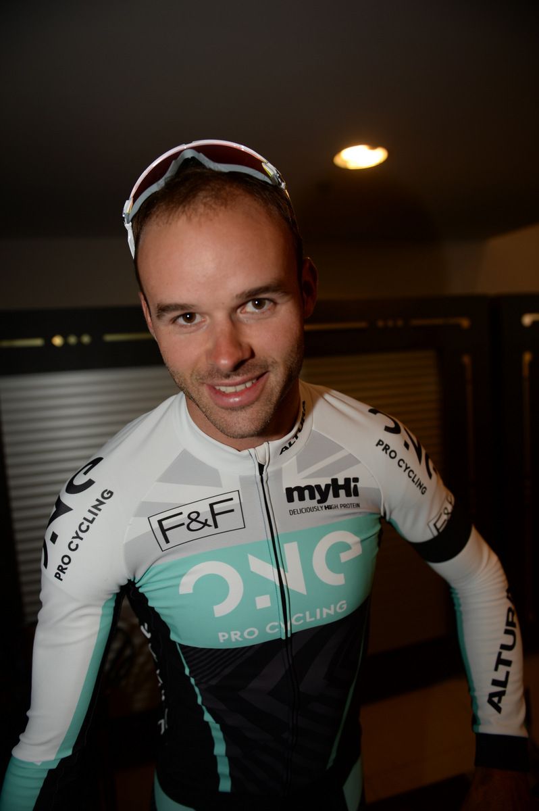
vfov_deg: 73.8
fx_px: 540
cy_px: 406
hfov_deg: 53.1
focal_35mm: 24
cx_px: 270
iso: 200
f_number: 2.8
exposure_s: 1/250
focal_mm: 24
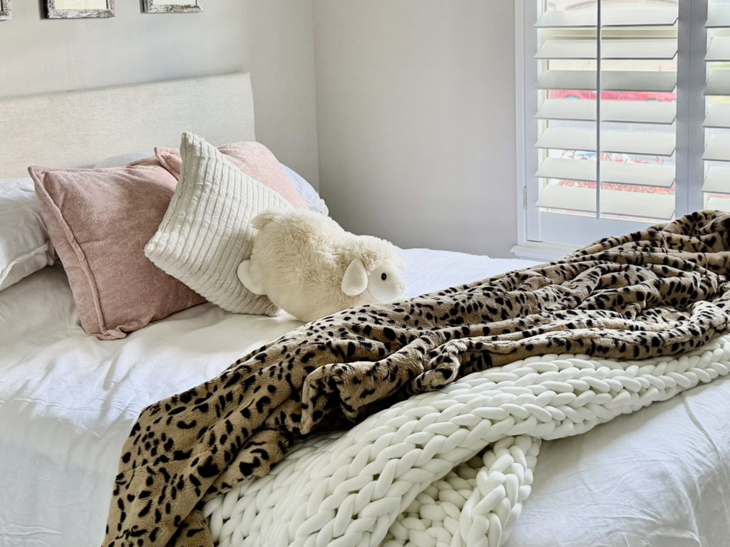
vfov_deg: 30.0
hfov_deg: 39.6
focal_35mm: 48
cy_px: 170
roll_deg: +1.7
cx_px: 415
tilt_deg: -9.8
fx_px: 1012
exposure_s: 1/174
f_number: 1.78
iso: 125
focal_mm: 6.76
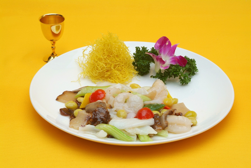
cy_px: 84
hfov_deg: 19.4
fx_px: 733
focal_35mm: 105
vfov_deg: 13.1
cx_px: 126
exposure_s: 1/60
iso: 100
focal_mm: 70
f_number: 16
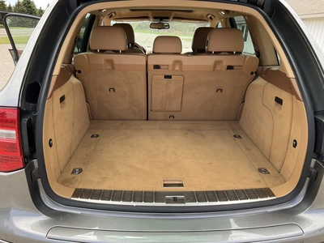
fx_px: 271
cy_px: 122
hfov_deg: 61.7
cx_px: 162
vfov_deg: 48.2
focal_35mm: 29
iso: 25
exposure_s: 1/295
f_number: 1.8
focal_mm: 3
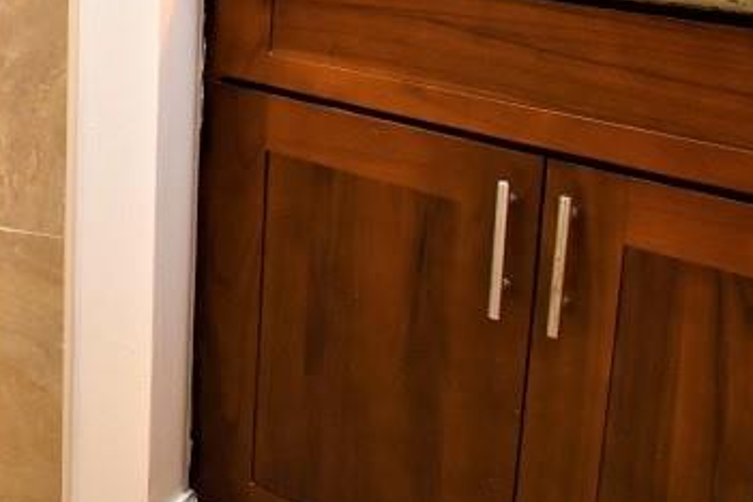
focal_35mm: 39
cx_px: 68
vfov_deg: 29.7
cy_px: -87
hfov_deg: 44.8
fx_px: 816
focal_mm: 10
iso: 1000
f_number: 4.5
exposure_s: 1/60
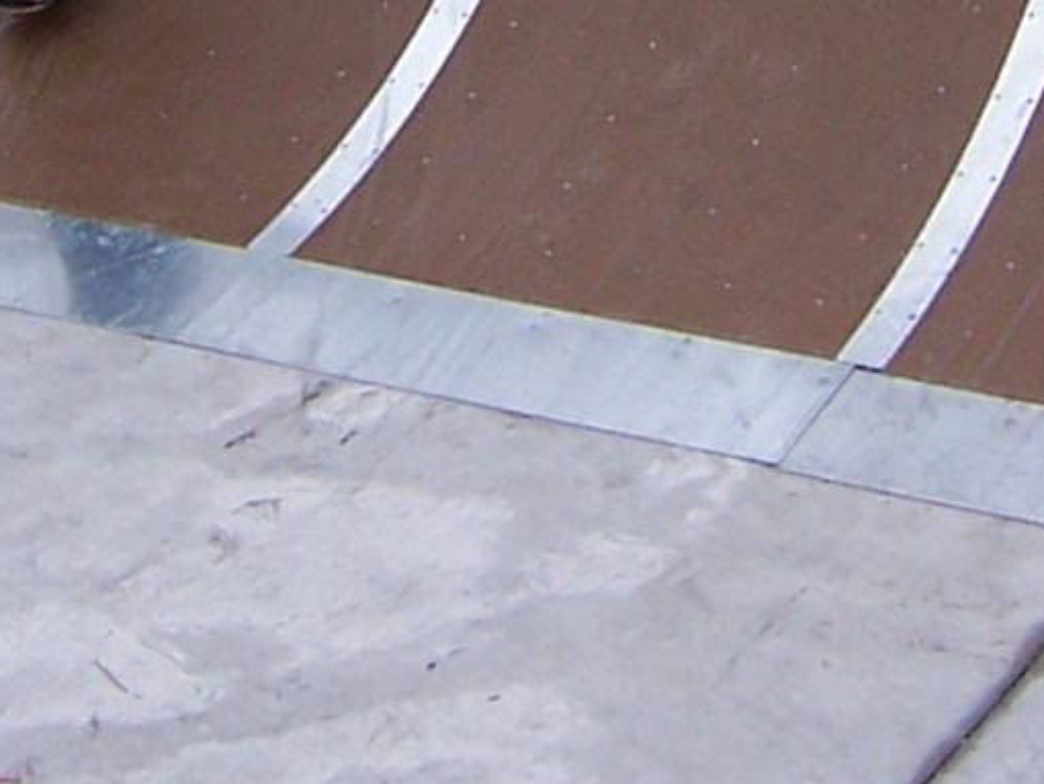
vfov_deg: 9.2
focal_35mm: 149
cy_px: -901
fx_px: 4496
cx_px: 436
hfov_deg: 13.2
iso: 80
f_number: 3.4
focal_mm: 5.5
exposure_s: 1/90
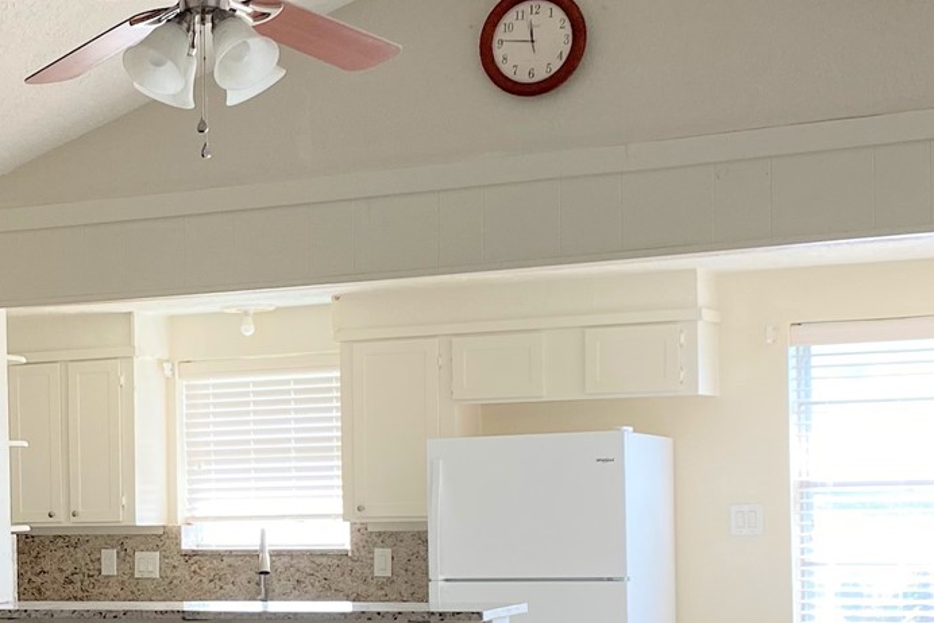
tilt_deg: -1.7
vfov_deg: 16.9
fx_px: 2076
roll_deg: +1.7
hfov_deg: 24.4
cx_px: 45
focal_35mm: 80
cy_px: 529
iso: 80
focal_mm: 4.25
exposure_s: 1/120
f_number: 1.8
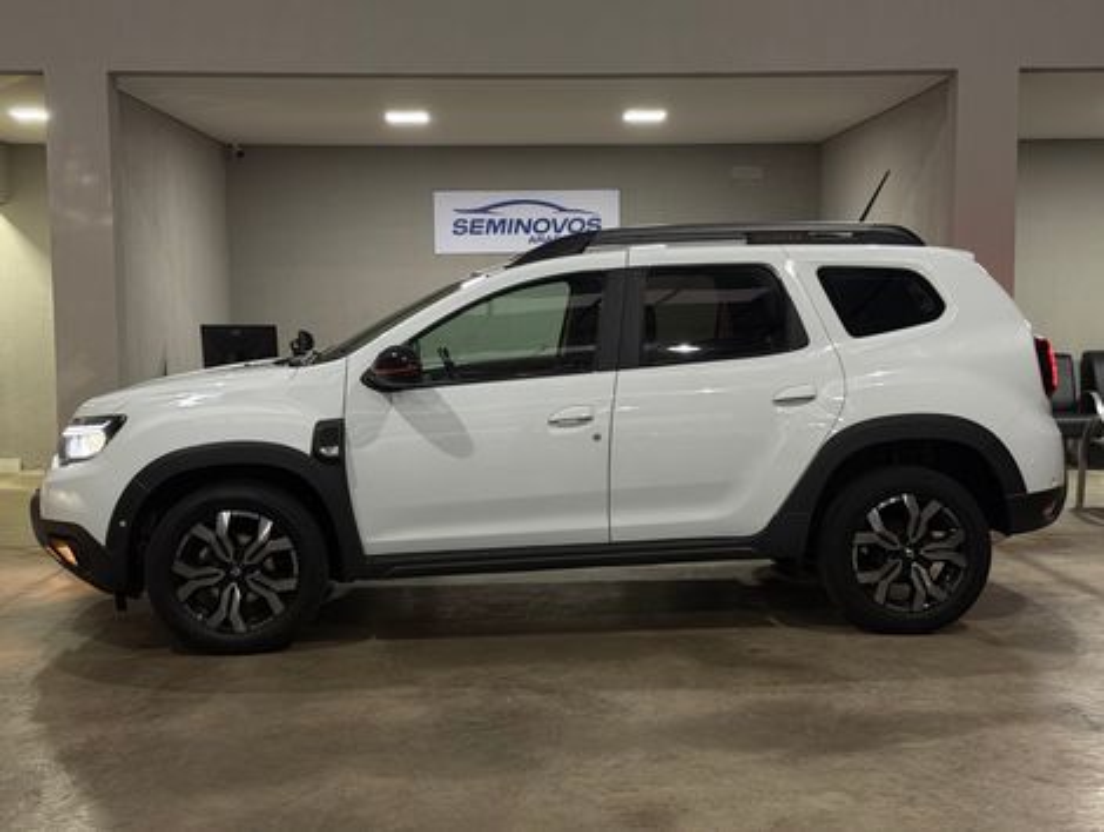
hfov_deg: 39.6
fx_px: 1533
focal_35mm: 48
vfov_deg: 30.3
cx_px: 552
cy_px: 416
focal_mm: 6.76
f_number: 1.78
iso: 200
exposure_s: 1/40
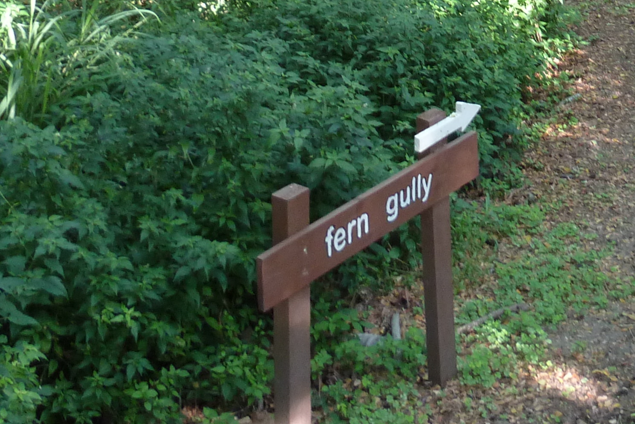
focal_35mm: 70
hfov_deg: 27.9
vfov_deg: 17.4
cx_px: 553
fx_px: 1235
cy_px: -217
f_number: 3.3
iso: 160
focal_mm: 4.1
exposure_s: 1/30
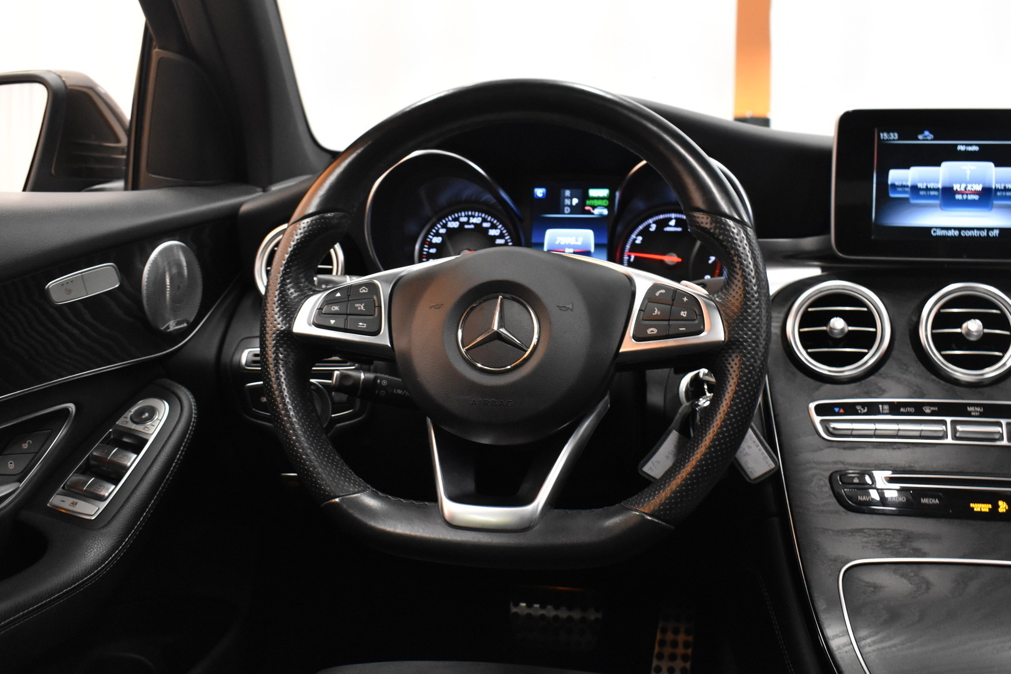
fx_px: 1011
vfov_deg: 36.9
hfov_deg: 53.1
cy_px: 337
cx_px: 506
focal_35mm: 36
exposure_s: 1/8
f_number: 5.6
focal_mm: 24
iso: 3200
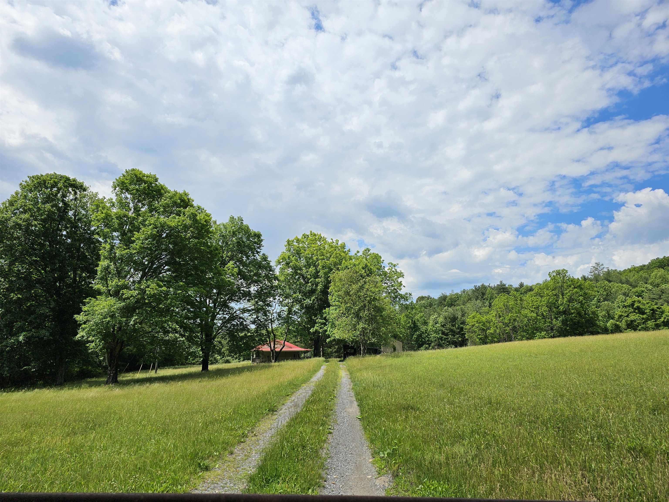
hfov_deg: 73.9
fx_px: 445
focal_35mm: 23
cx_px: 334
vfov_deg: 58.9
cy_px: 251
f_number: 1.7
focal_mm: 6.3
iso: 10
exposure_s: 1/1973
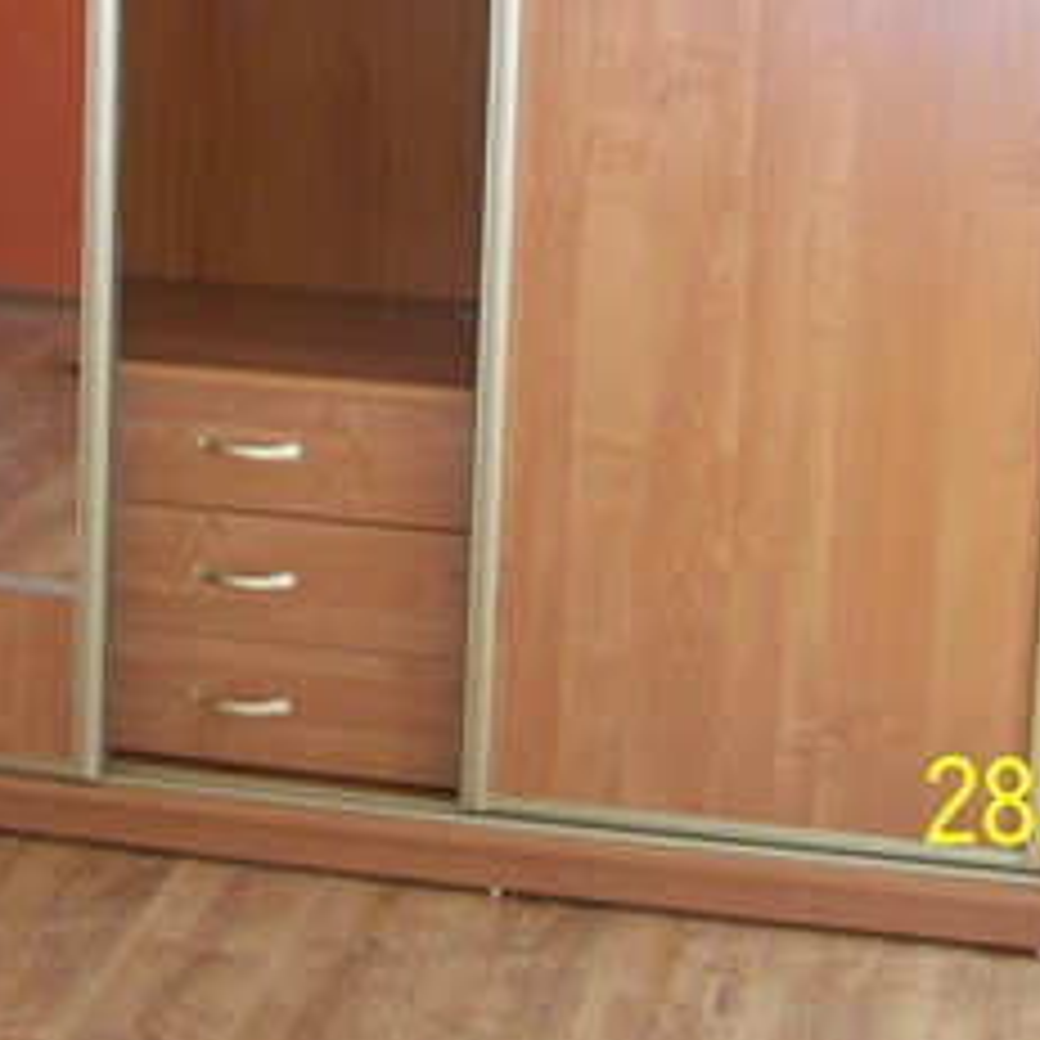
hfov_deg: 18.5
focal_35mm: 93
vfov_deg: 18.2
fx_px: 3161
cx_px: 198
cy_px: -5
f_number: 2.8
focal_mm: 6.3
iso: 160
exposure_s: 1/60
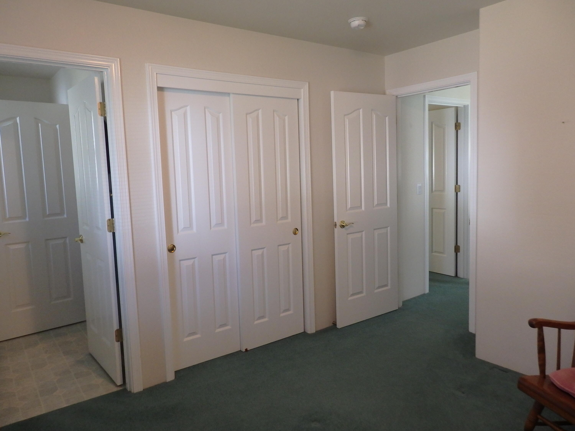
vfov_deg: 54.9
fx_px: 415
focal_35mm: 25
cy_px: 216
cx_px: 288
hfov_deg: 69.4
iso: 400
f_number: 3
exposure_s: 1/30
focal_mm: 4.5
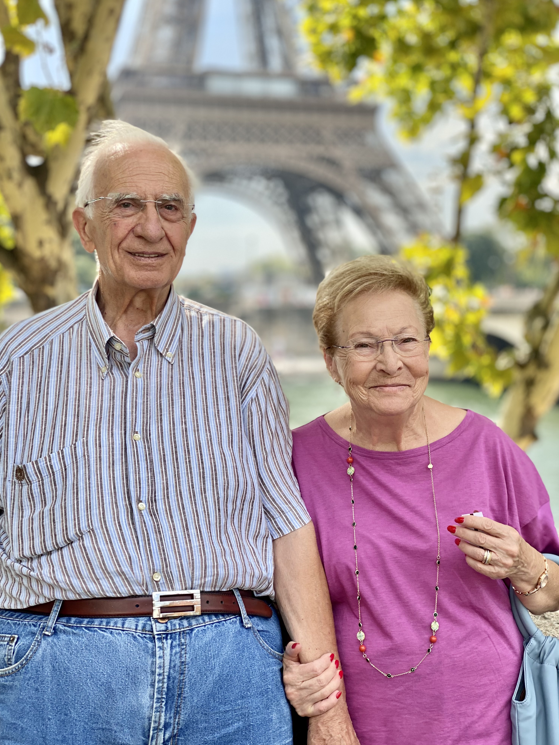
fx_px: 1141
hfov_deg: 27.5
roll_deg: +0.0
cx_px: 277
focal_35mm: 53
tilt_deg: -2.6
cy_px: 370
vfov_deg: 36.2
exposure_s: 1/510
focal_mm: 6
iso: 20
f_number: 2
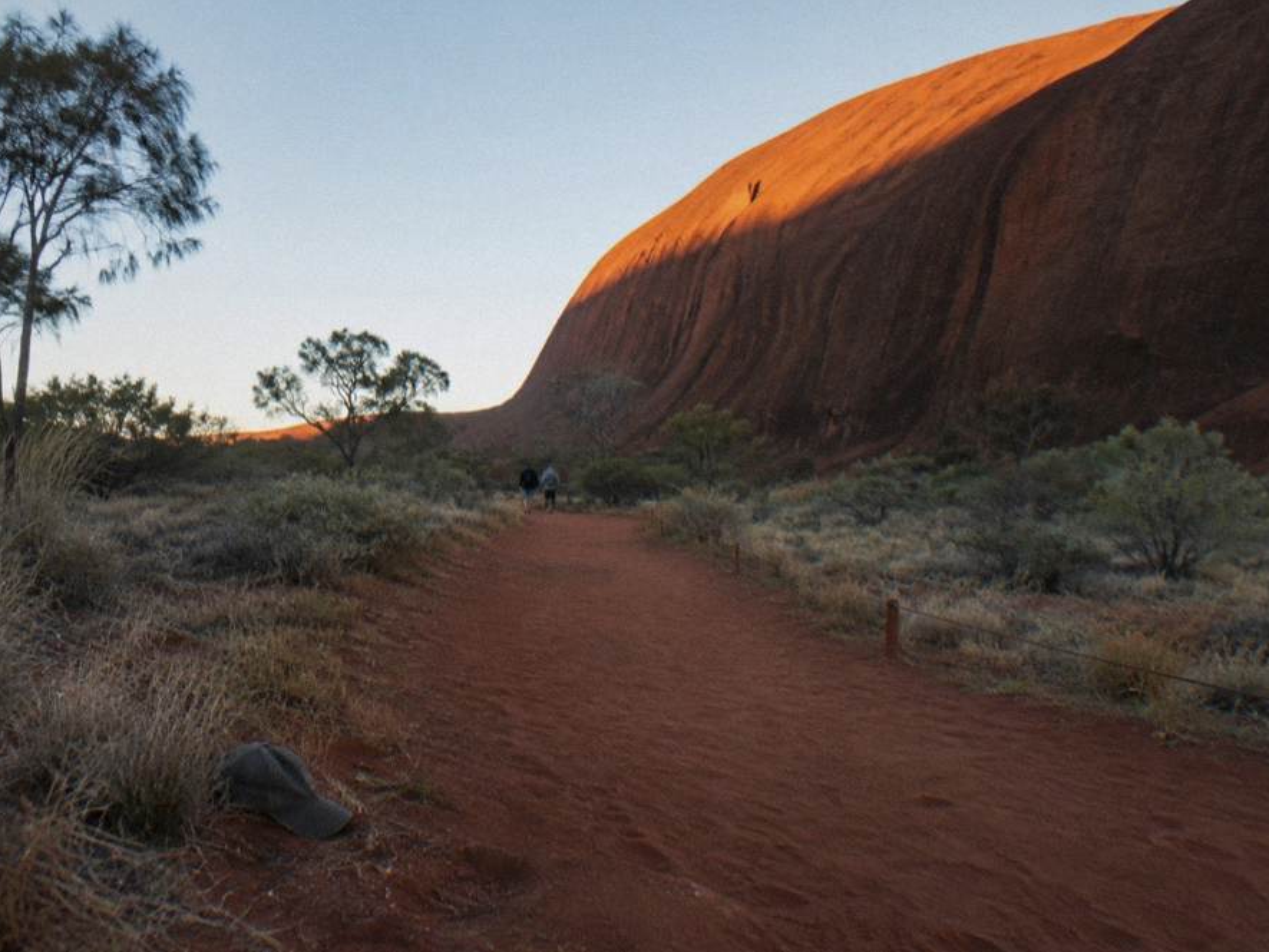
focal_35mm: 38
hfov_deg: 49.0
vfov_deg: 37.7
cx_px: 644
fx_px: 1393
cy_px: 476
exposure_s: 1/400
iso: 320
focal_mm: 35
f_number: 4.5
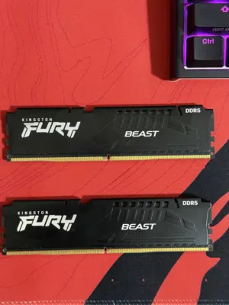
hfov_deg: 30.3
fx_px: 423
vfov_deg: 39.7
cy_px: 152
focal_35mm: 48
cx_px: 114
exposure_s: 1/25
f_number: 1.78
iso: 640
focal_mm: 6.76
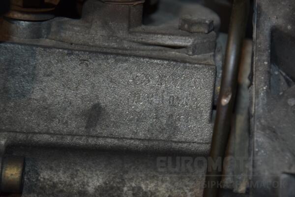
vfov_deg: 8.7
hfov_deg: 13.0
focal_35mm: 158
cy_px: 98
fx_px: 1291
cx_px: 148
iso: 800
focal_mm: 105
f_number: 5.6
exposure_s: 1/60
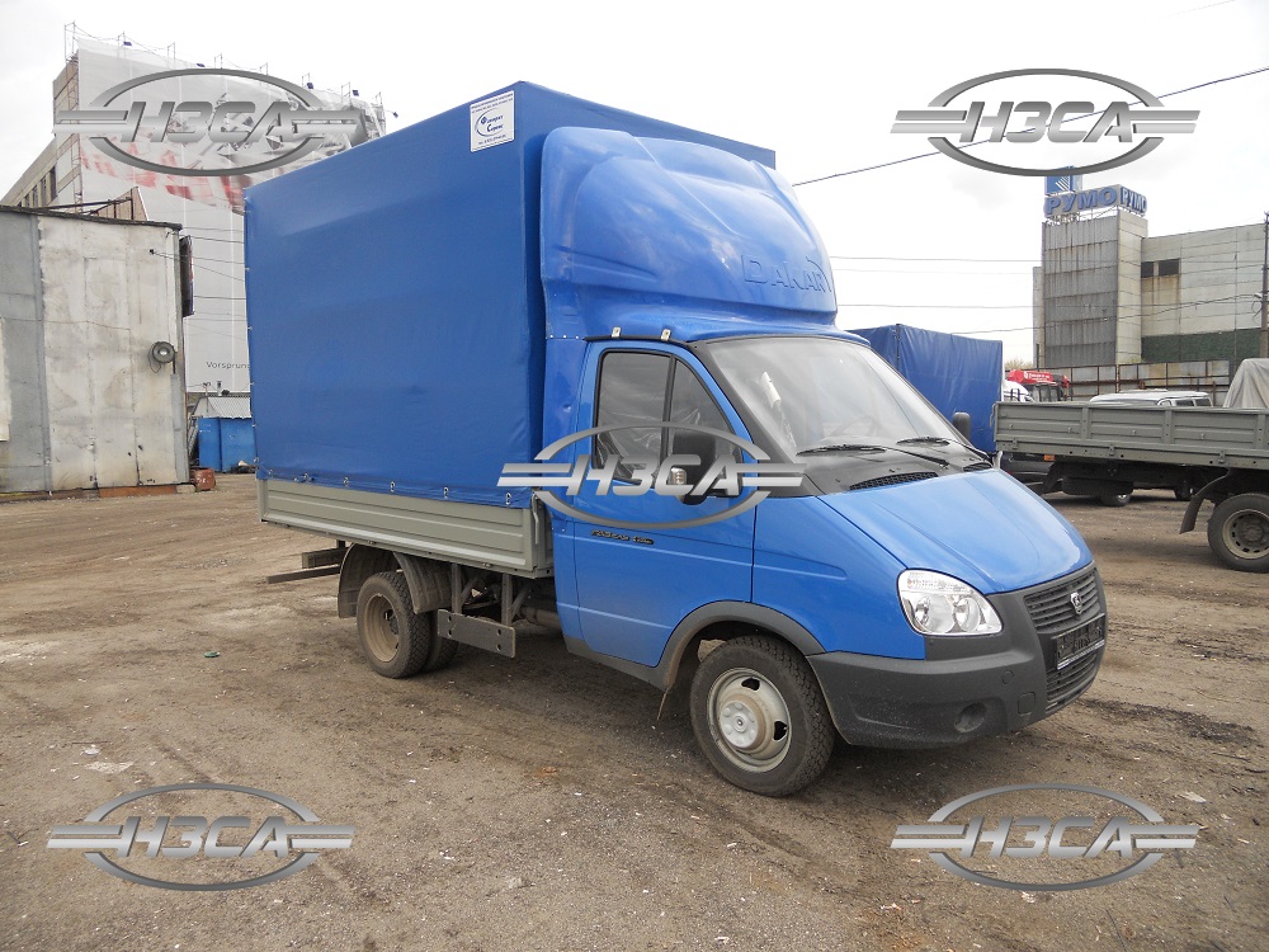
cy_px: 476
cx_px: 634
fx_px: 990
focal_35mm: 27
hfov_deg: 65.3
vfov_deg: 51.4
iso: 80
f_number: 3.2
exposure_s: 1/320
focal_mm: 4.9
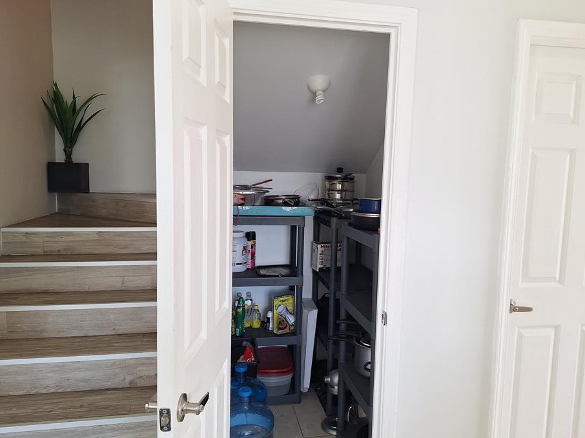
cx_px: 302
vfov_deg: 53.0
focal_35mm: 26
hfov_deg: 67.3
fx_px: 439
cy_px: 219
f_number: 1.8
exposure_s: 1/120
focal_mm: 5.54
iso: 80
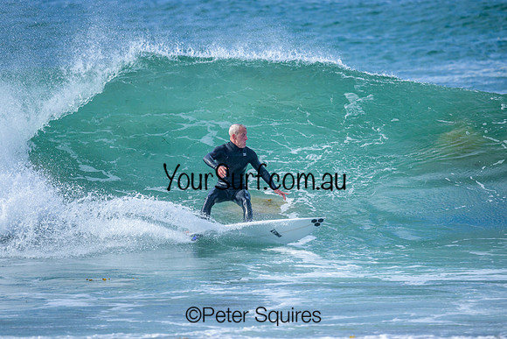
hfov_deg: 2.5
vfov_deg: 1.6
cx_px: 246
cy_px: 166
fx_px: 11803
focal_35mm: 838
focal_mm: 800
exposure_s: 1/2000
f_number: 6.3
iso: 450
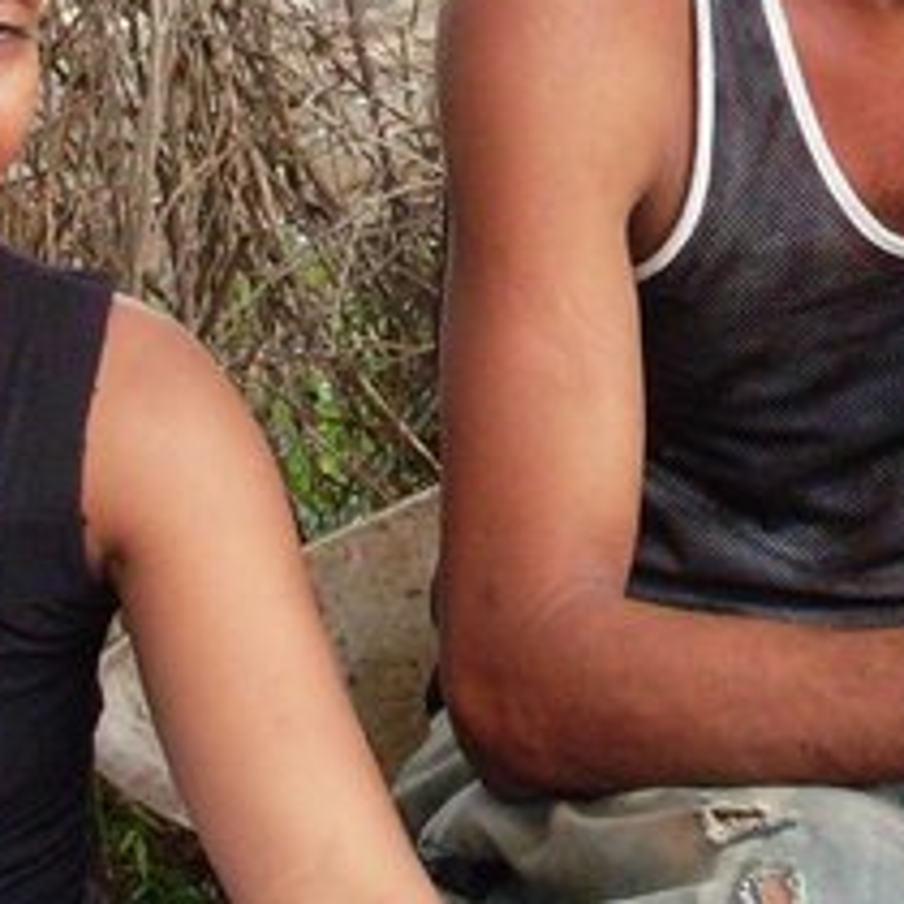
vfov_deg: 10.5
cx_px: 1175
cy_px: -129
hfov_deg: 10.4
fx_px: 4846
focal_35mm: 164
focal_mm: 6.3
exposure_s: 1/180
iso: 80
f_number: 2.8
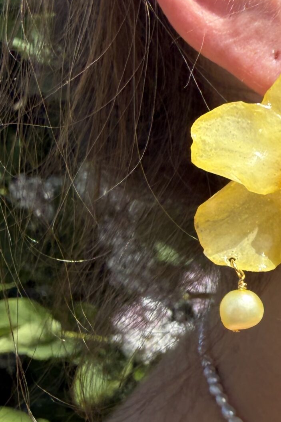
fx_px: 831
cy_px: 230
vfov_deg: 28.4
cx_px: 386
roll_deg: +2.4
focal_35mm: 71
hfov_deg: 17.7
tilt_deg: -4.9
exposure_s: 1/624
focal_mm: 2.22
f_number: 2.2
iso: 16
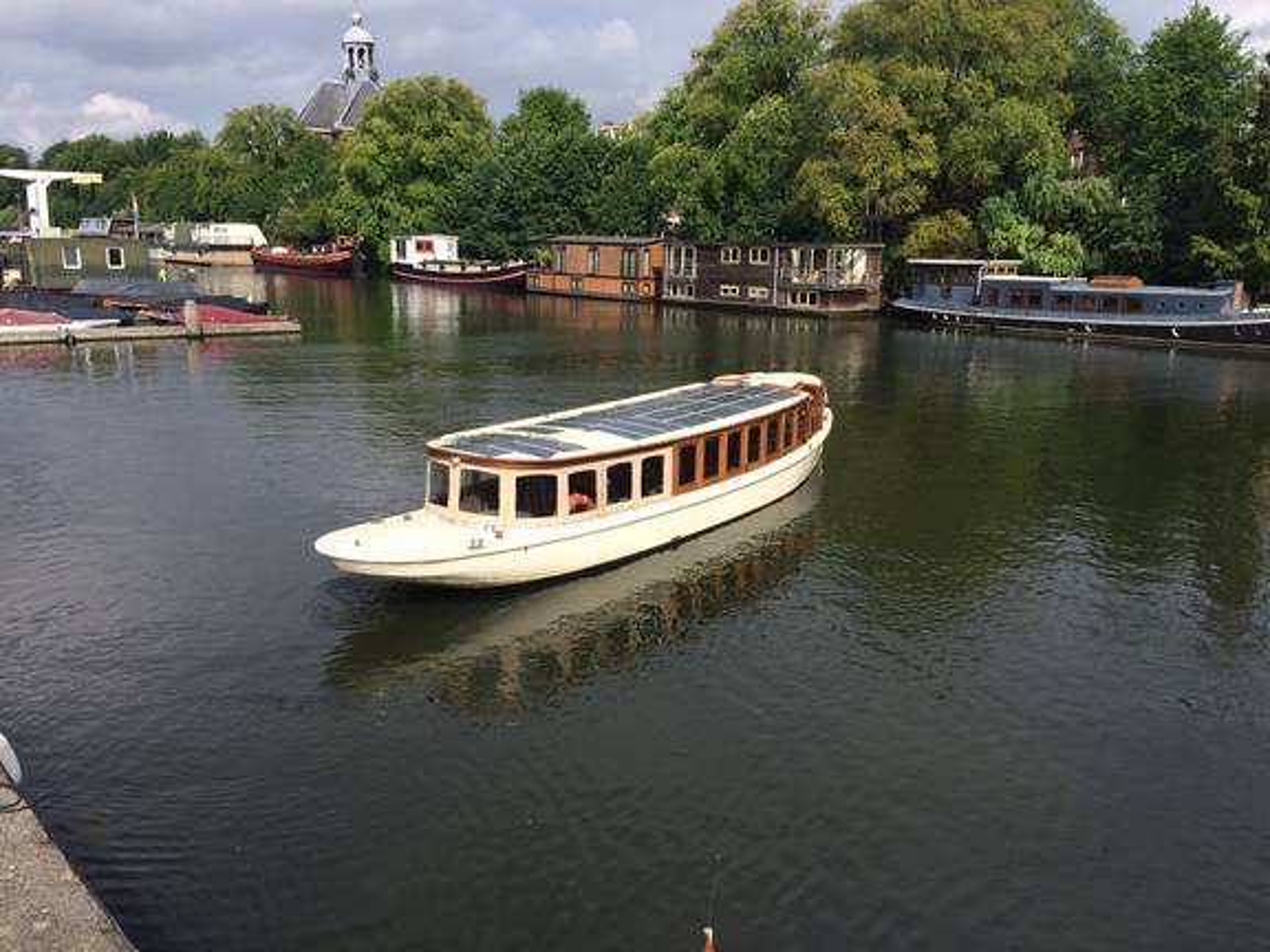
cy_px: 476
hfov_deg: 61.7
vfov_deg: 48.2
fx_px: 1064
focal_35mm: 29
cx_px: 635
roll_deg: -0.6
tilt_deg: -13.3
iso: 32
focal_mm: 4.15
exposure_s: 1/2564
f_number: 2.2
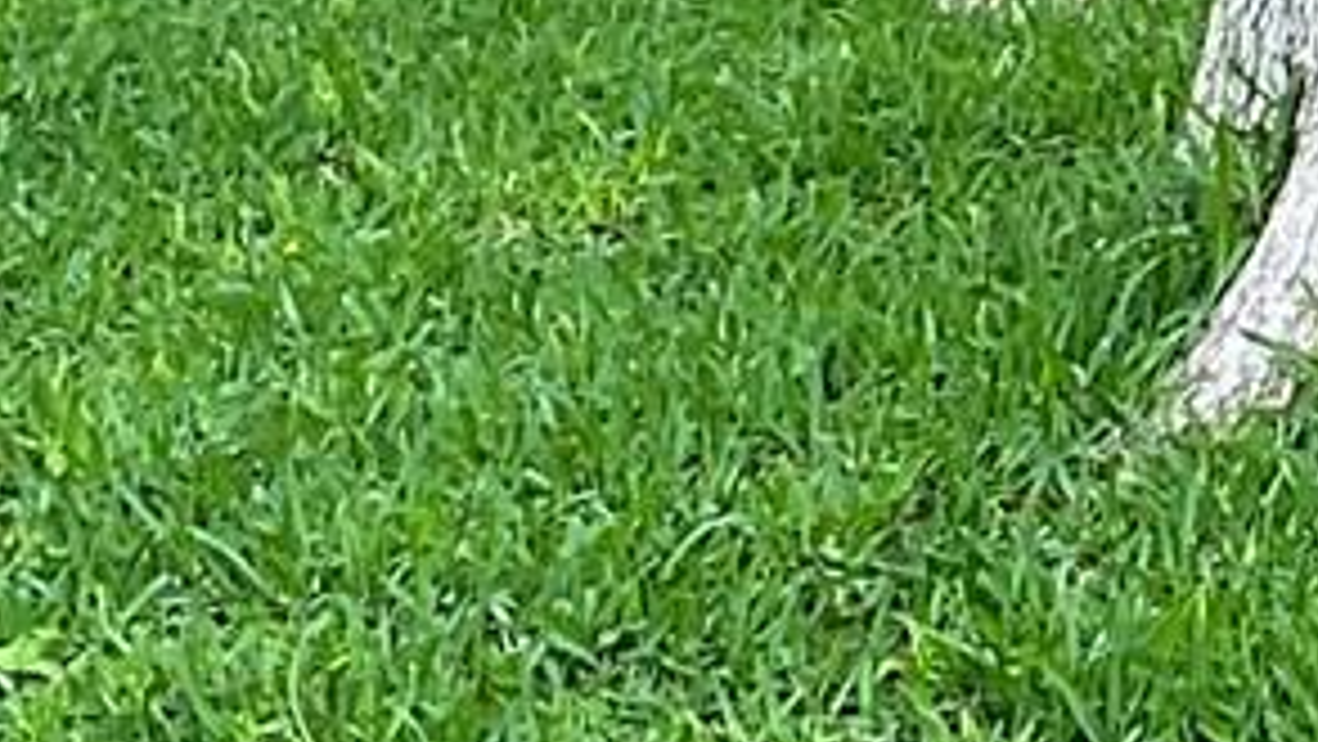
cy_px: 22
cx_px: 2083
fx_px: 7726
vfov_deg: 5.5
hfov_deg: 9.4
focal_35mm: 221
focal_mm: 3
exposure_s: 1/60
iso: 32
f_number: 1.8
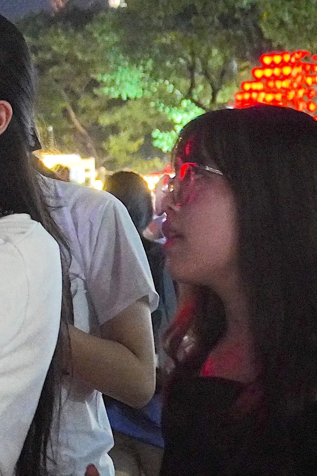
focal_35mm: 110
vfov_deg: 18.4
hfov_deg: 11.9
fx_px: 1453
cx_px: -159
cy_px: 73
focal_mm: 28
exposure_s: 1/40
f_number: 4
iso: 6400
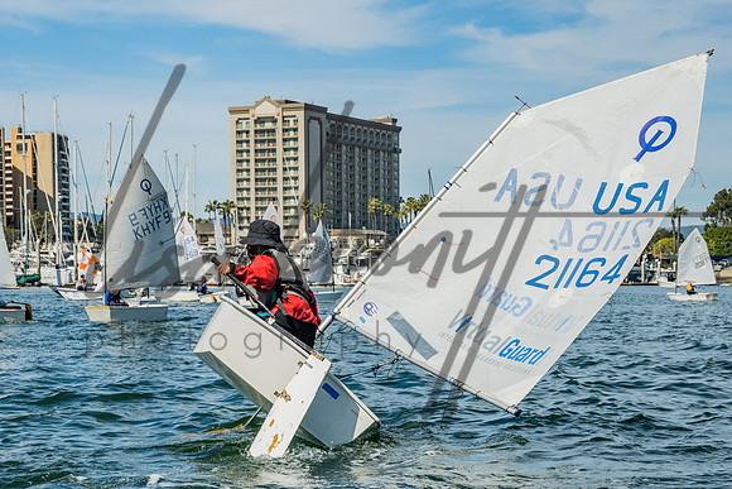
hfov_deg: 24.4
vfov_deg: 16.4
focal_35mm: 83
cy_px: 266
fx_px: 1690
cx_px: 282
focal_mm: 62
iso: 250
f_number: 10
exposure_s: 1/400
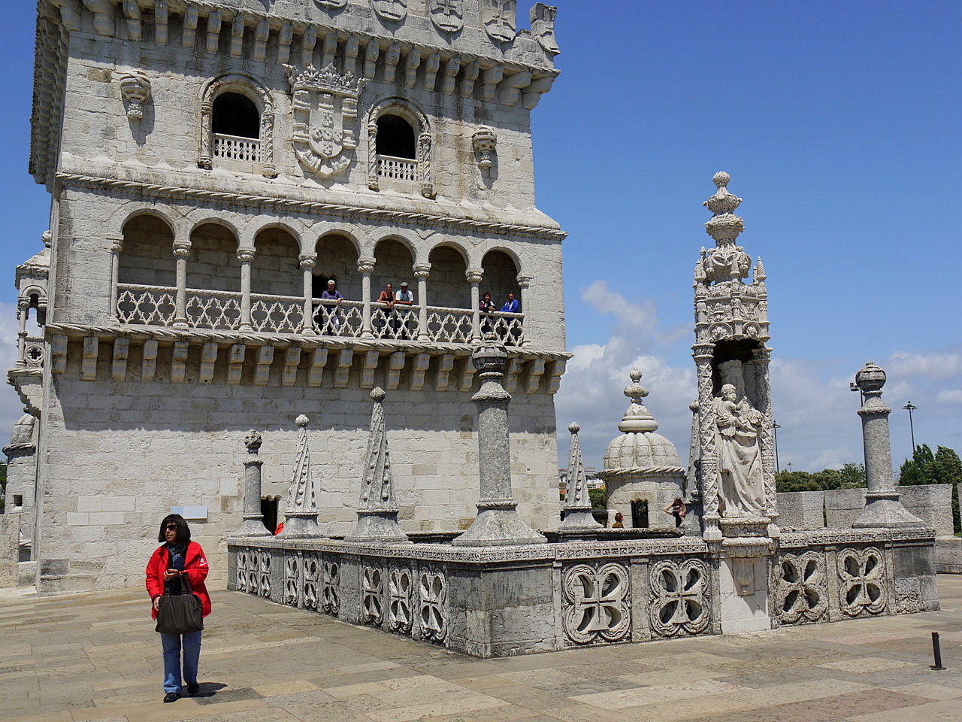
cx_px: 481
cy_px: 361
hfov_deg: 54.0
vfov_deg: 41.8
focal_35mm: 34
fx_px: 945
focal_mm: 17
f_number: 8
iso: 100
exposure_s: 1/320
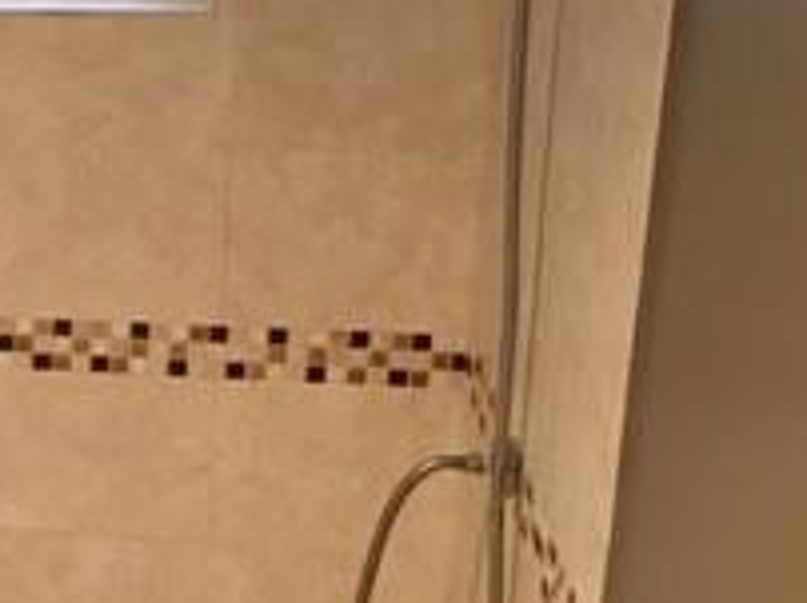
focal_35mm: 92
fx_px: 2142
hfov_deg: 19.0
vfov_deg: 16.0
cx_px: -368
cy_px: 276
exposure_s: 1/15
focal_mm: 4.15
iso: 64
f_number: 2.2
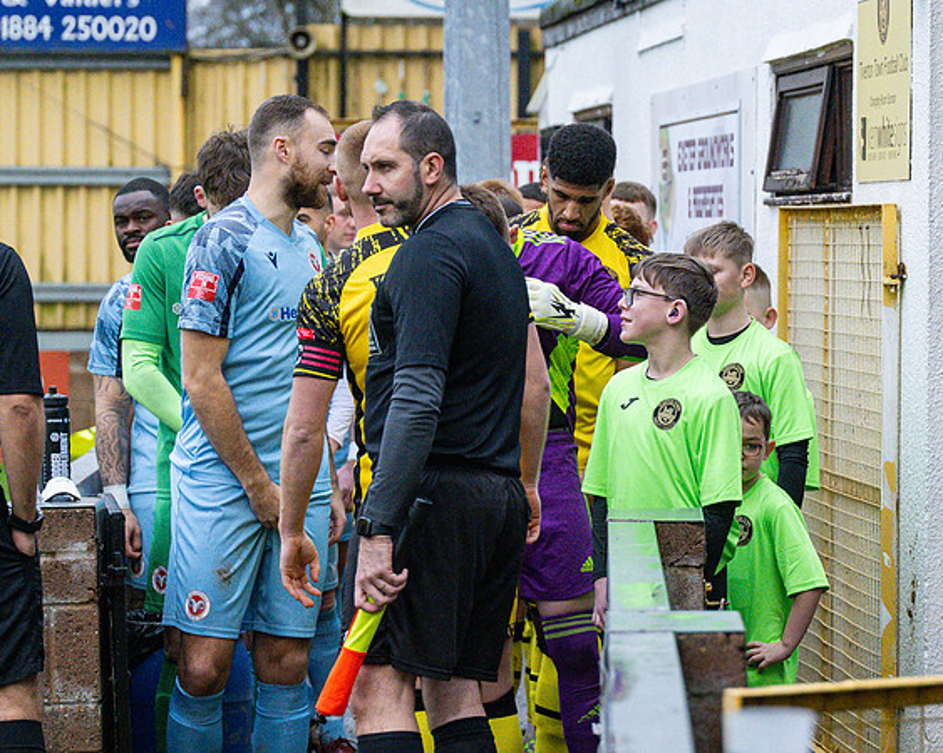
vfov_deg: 9.1
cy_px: 481
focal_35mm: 169
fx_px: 4712
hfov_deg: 11.4
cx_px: 738
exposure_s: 1/2000
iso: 2000
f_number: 2.8
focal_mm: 70
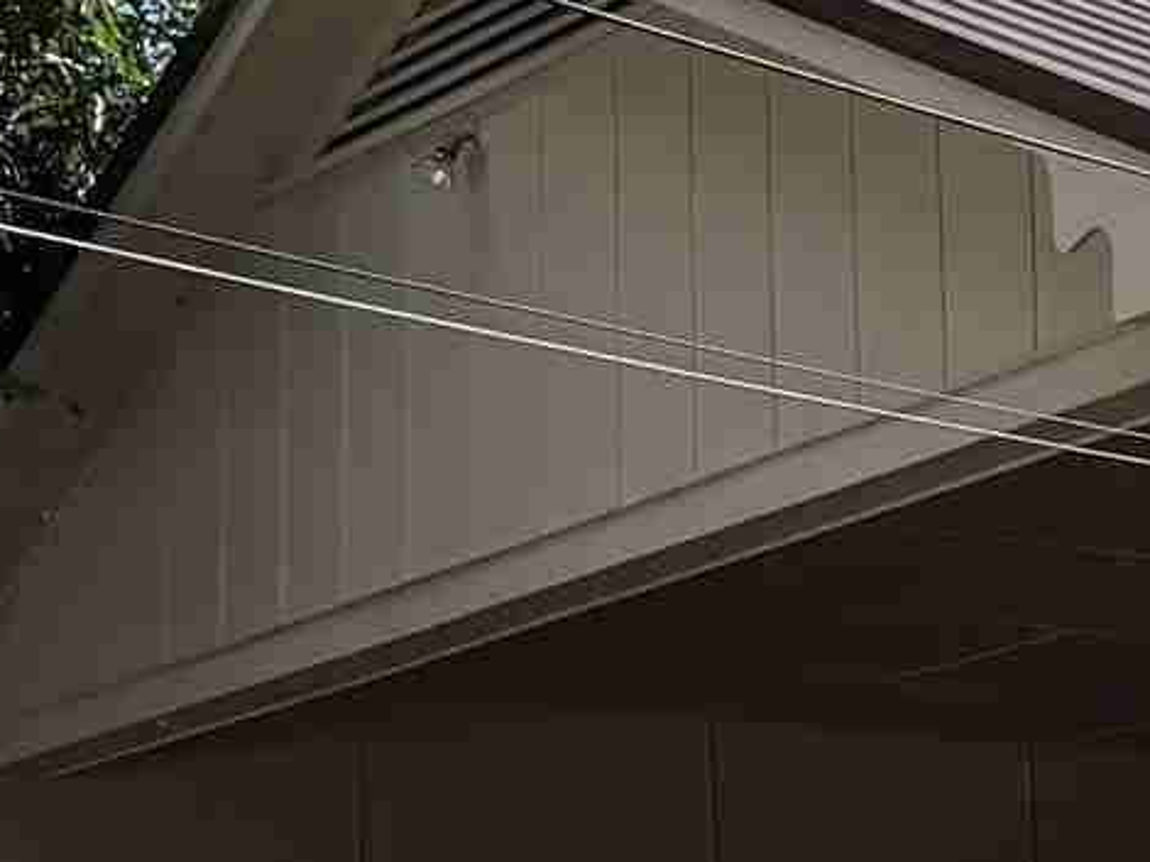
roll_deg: +2.9
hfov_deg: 11.1
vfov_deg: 9.3
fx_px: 5213
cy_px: 1036
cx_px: 2466
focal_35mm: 157
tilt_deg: +4.9
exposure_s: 1/4405
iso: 100
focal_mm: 6.76
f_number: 1.78
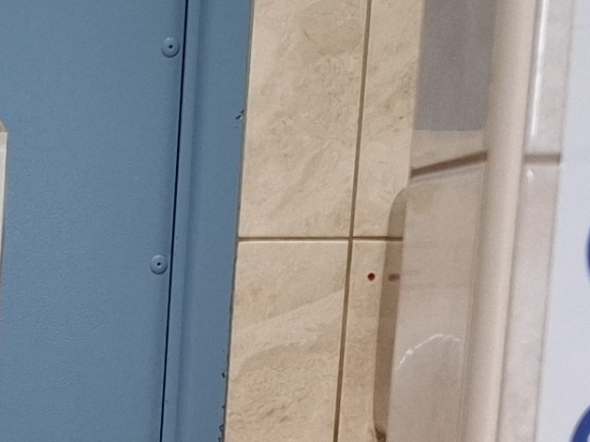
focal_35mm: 149
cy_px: 970
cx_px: -264
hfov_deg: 12.7
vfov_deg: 9.2
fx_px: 2539
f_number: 1.8
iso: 160
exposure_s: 1/100
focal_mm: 5.54
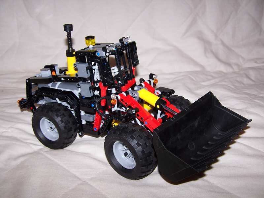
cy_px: 99
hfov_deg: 49.0
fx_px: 290
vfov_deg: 37.7
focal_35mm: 38
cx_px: 132
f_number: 2.8
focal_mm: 6.3
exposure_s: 1/60
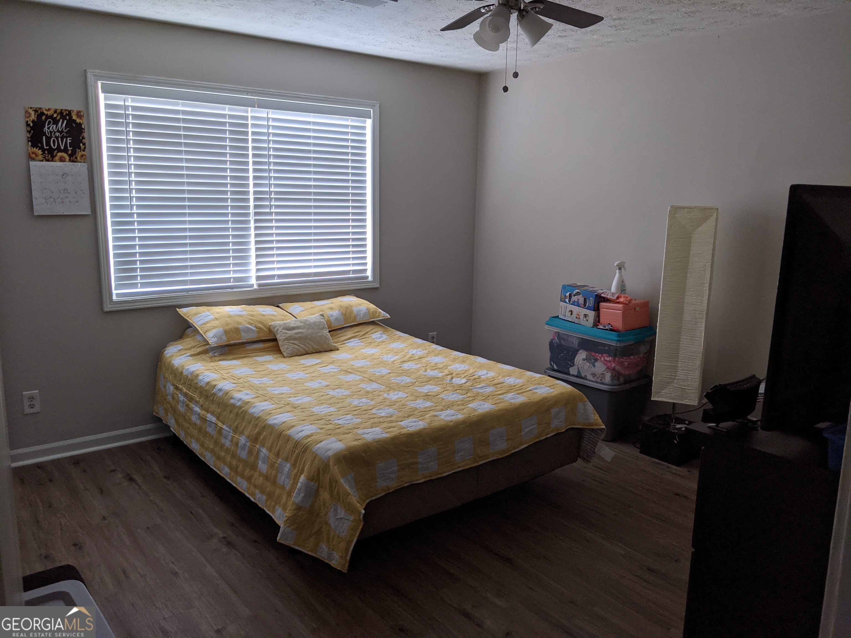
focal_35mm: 27
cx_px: 426
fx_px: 664
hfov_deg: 65.3
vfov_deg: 51.4
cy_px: 319
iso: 67
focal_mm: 4.44
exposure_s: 1/24
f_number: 1.8
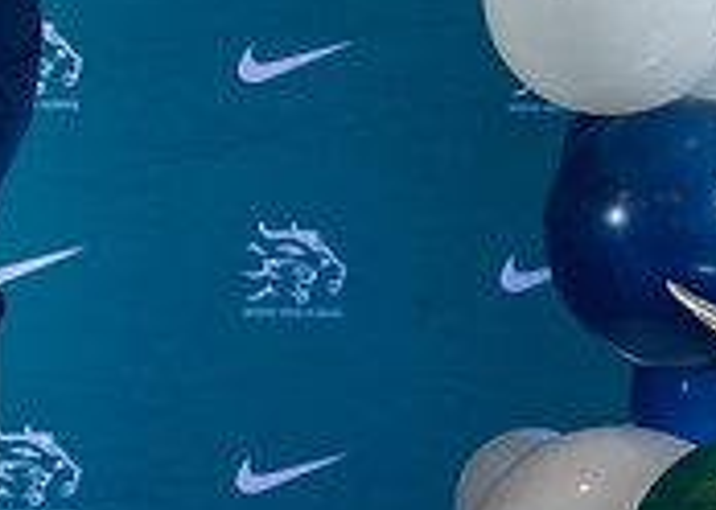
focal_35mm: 187
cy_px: 197
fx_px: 3800
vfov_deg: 7.7
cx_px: -249
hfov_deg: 10.5
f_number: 1.2
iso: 1000
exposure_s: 1/400
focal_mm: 50
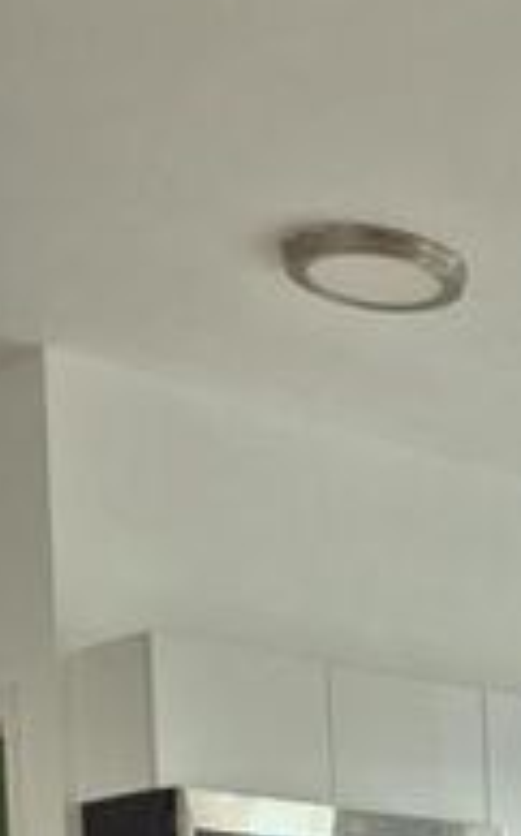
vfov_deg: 21.4
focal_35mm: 84
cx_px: 1042
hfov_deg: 13.4
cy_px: 1187
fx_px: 1911
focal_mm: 5.4
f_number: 1.8
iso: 125
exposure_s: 1/180
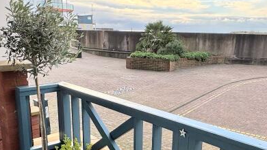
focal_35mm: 40
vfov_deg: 29.5
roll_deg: -0.6
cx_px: 147
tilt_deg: -14.8
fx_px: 283
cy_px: 102
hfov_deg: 50.4
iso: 40
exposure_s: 1/236
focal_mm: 2.22
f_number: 2.2
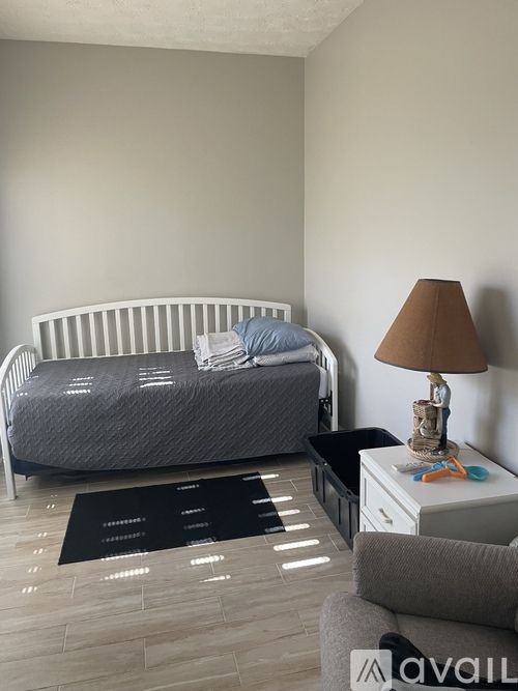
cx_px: 259
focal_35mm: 26
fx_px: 519
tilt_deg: -13.8
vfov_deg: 67.3
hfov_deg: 53.0
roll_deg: +1.2
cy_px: 346
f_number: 1.6
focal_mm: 4.2
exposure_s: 1/60
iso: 125
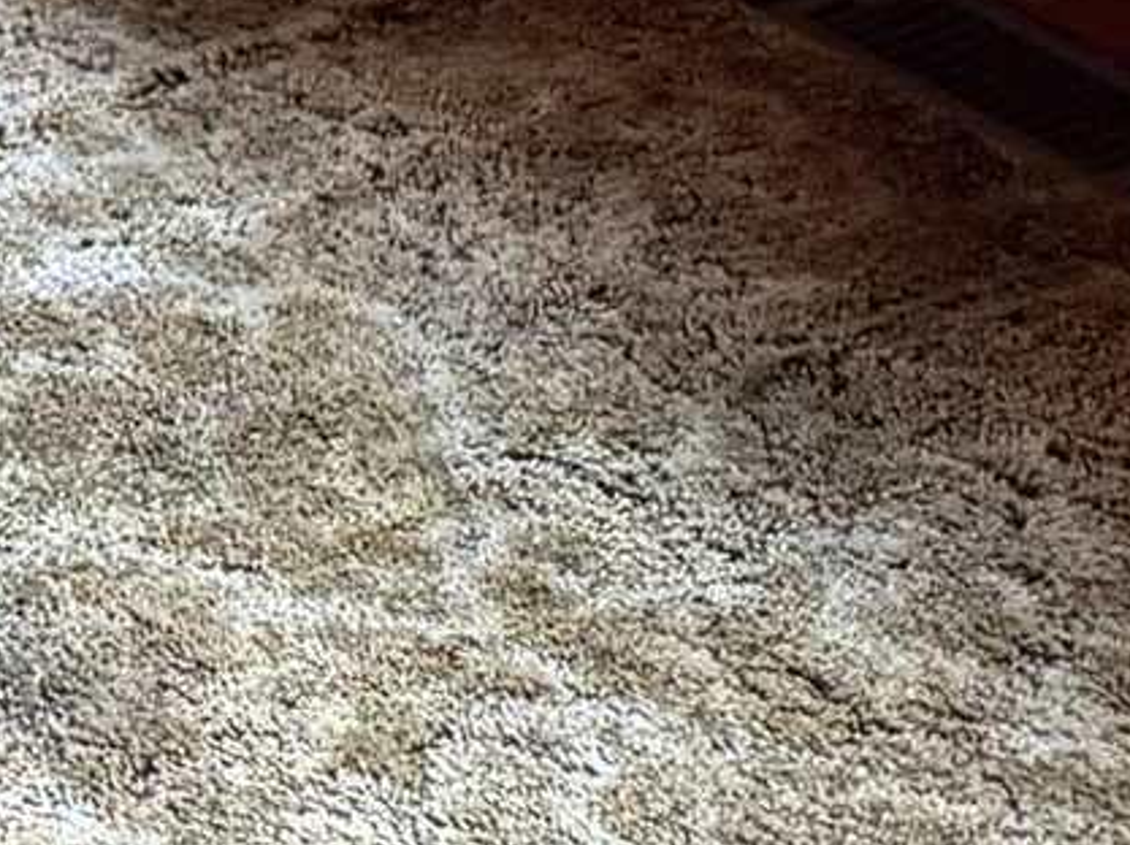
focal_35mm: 177
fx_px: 5773
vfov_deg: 7.1
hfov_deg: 8.9
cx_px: -2398
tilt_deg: -14.3
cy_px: -2056
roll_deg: +0.6
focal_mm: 6.76
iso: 250
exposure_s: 1/48
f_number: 1.78
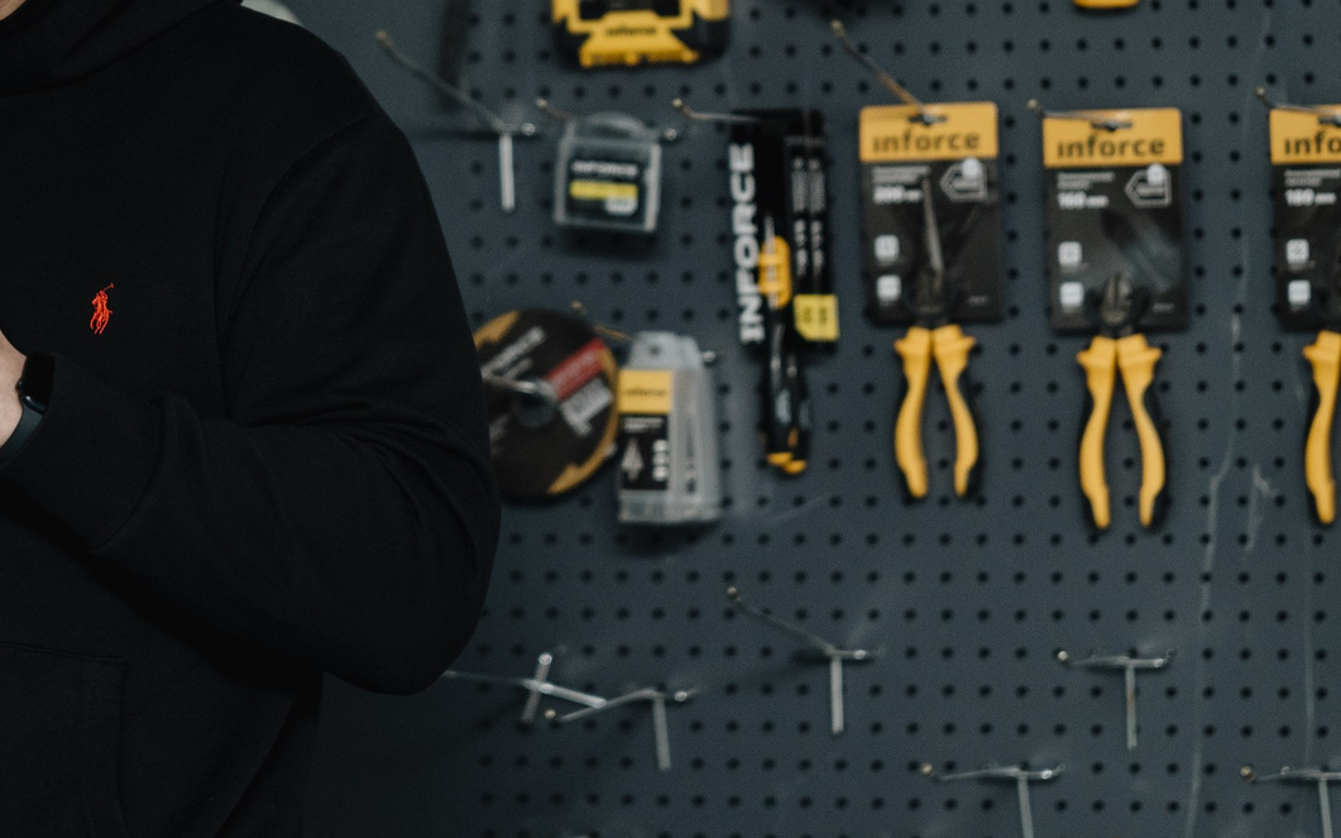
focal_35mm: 213
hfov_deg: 9.8
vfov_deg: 6.2
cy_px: 143
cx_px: 475
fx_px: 7784
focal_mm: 85
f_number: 1.4
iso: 500
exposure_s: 1/125
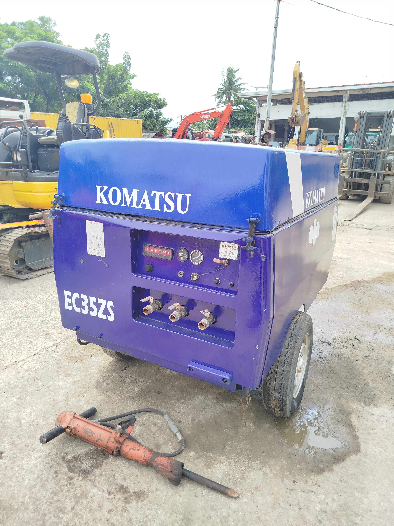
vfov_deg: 71.6
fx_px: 364
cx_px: 197
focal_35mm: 24
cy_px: 263
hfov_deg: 56.8
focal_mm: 5.31
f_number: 1.7
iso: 50
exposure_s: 1/298
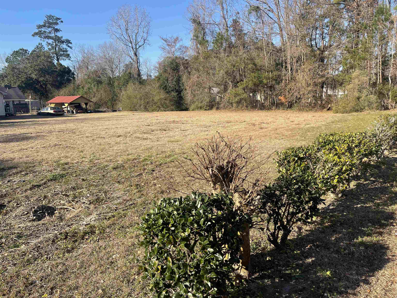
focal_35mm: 25
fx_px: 287
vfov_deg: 54.9
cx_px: 198
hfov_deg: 69.4
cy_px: 149
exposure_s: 1/1767
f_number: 1.6
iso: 32
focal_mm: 5.1
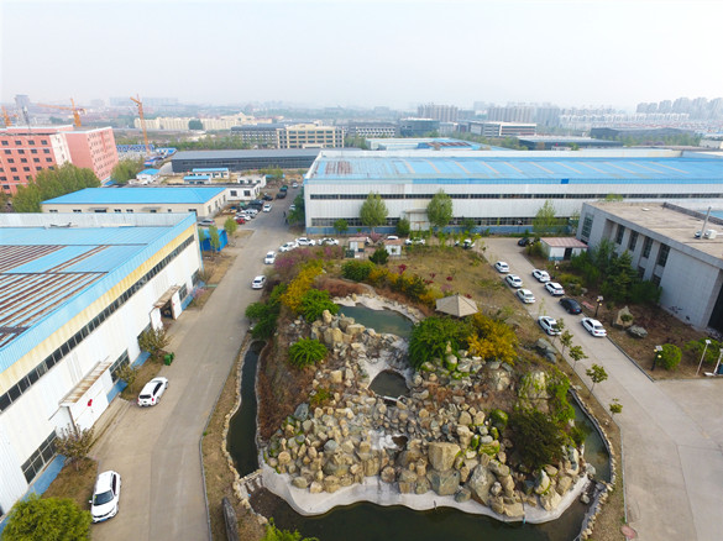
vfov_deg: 65.9
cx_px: 362
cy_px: 270
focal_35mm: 20
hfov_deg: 81.8
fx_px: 417
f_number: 2.8
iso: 100
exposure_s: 1/472
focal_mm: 3.61
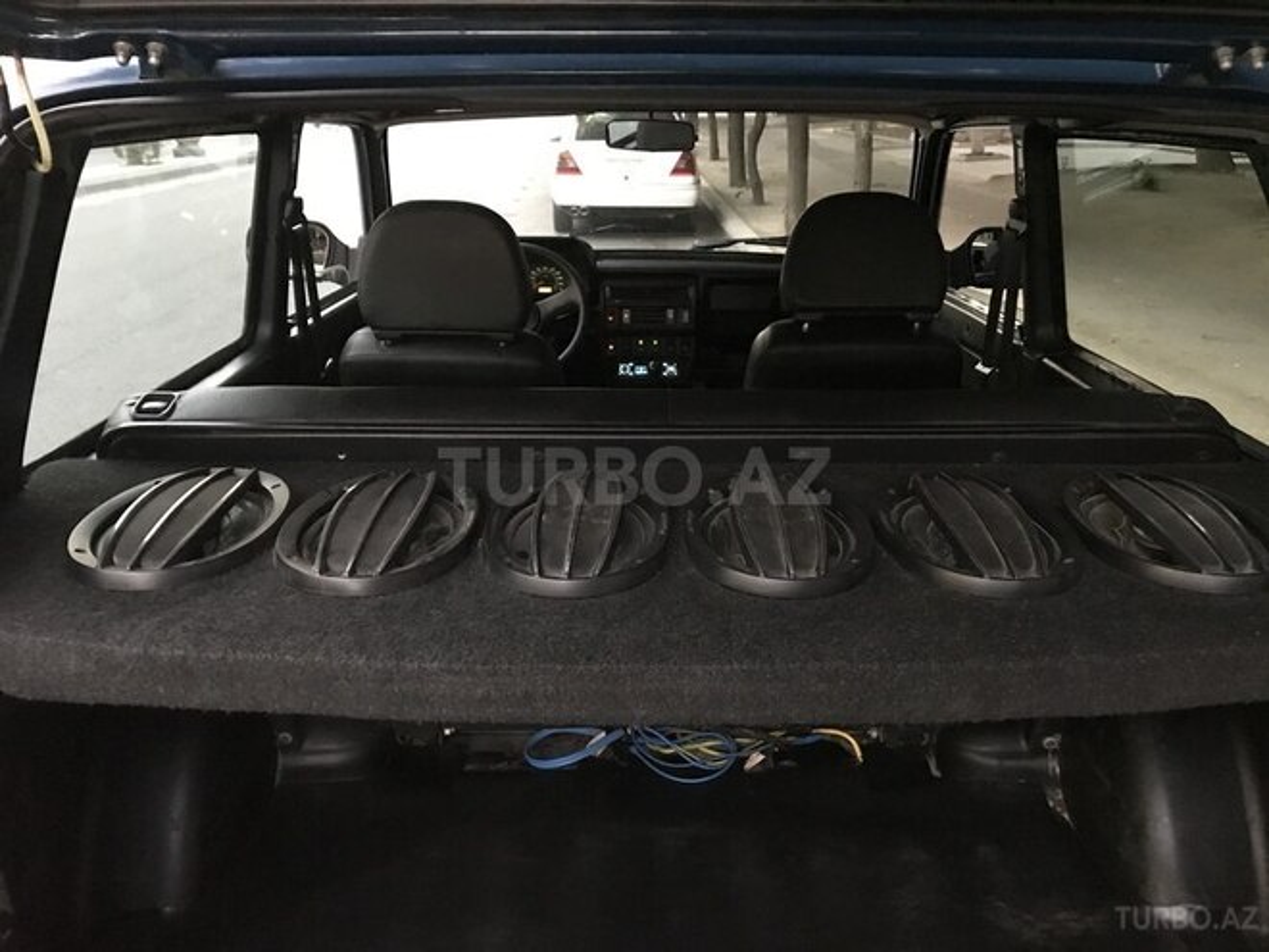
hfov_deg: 63.4
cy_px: 476
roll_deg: -0.6
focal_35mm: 28
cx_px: 634
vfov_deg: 49.7
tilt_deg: -19.9
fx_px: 1026
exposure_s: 1/4
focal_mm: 3.99
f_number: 1.8
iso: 100
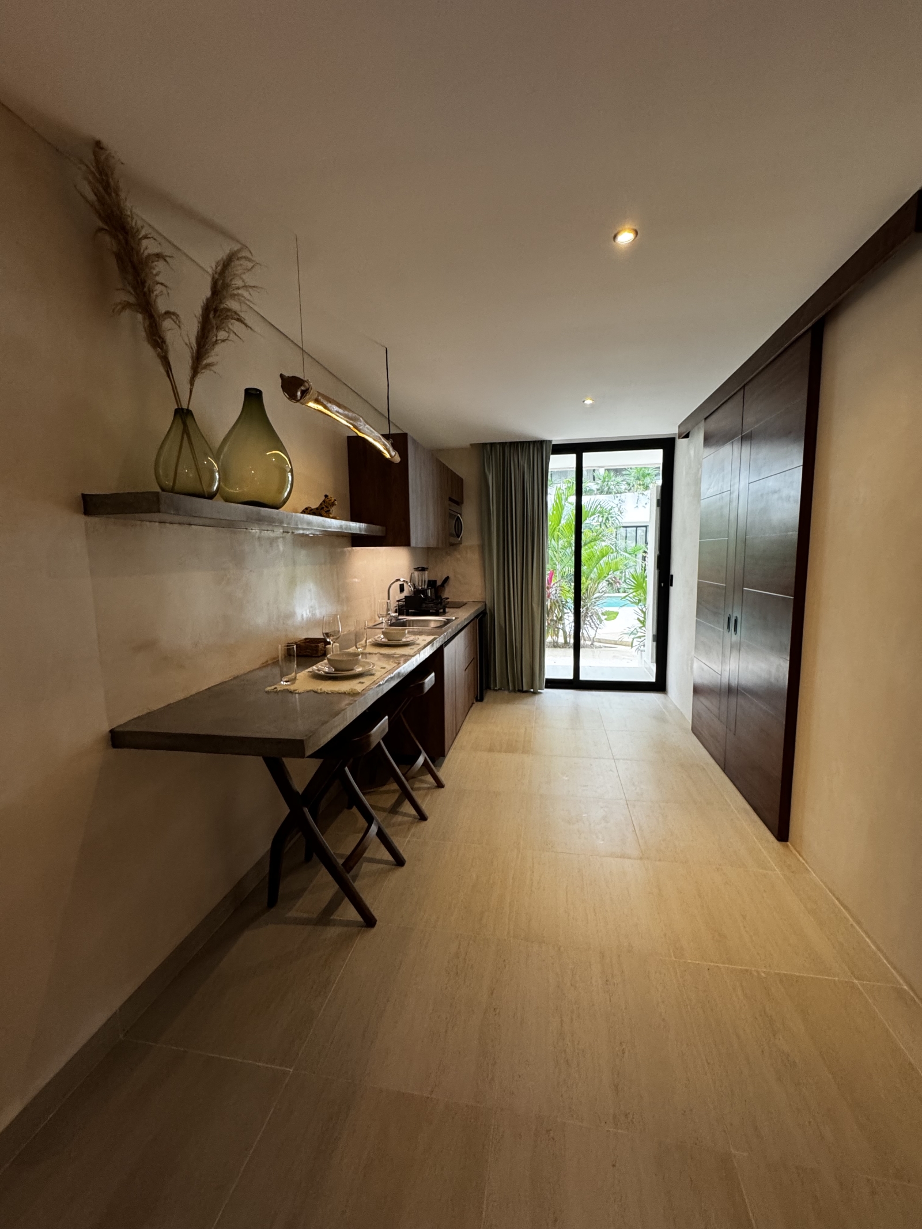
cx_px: 461
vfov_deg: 102.1
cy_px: 614
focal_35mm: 14
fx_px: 497
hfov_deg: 85.7
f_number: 2.2
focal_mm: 2.22
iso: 250
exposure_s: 1/60
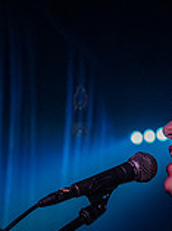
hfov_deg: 7.4
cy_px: 257
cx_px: 97
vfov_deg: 9.8
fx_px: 1330
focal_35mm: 200
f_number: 3.2
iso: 16000
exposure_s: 1/400
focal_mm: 54
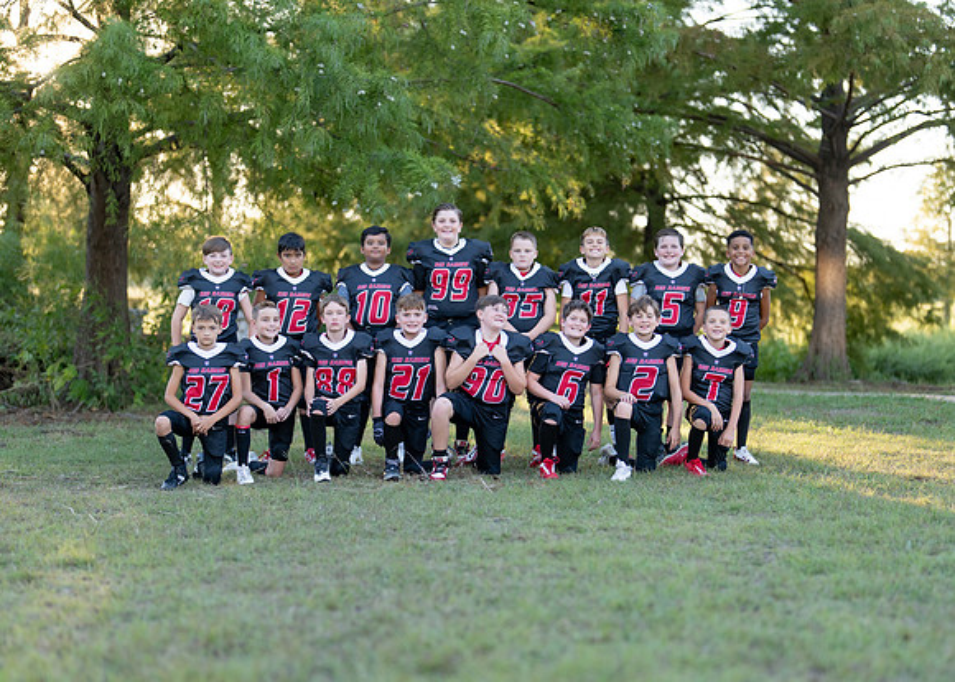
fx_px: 1746
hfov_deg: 30.6
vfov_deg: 22.1
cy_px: 379
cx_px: 486
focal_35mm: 64
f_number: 1.2
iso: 200
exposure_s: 1/1250
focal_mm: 50
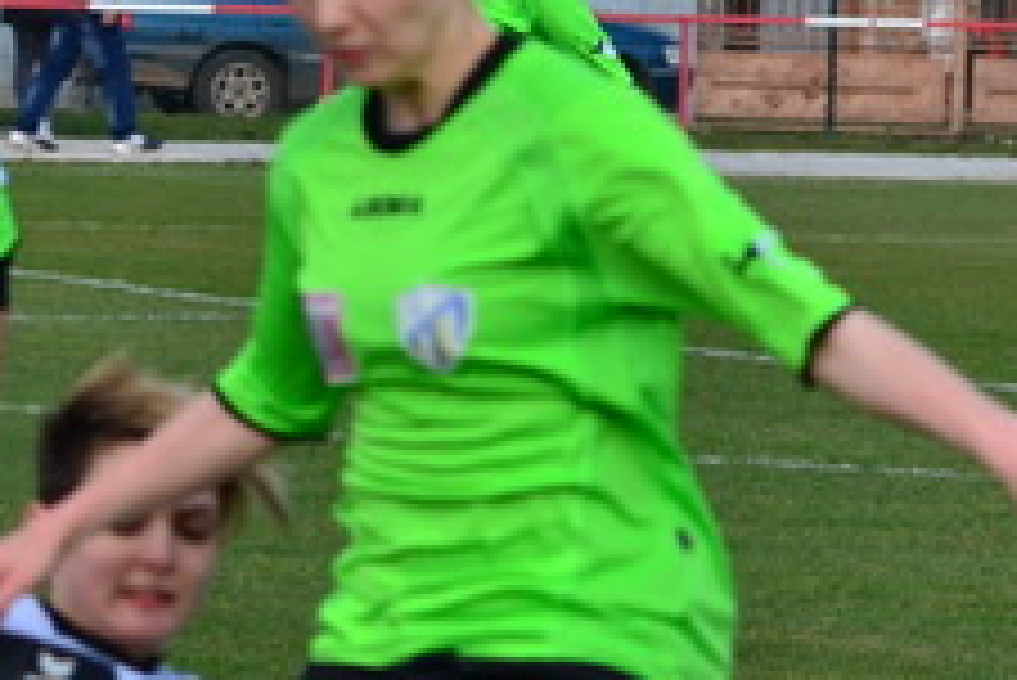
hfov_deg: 4.1
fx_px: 14212
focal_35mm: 503
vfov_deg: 2.7
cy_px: 865
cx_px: 238
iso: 160
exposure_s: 1/800
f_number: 5
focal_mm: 95
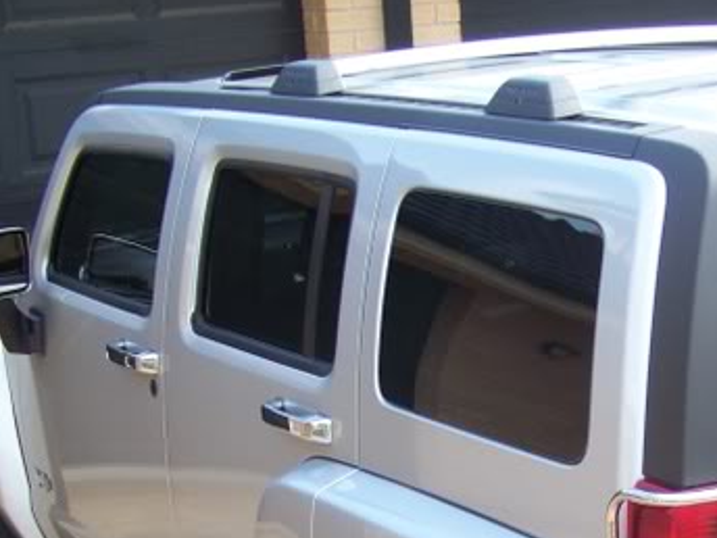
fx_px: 2071
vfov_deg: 14.5
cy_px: 580
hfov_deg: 19.3
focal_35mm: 100
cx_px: 632
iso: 60
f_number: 2.8
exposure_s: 1/250
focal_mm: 6.75
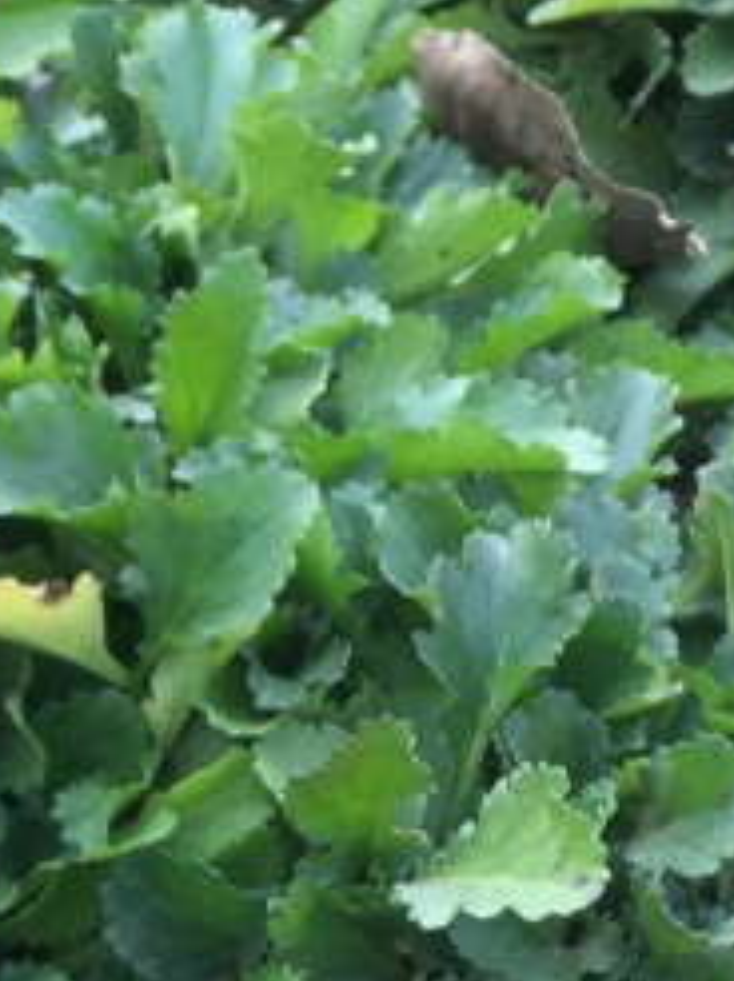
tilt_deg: -45.2
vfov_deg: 14.9
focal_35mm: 126
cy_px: 1294
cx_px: -243
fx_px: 3568
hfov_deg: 11.4
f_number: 2.2
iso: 32
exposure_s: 1/380
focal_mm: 4.15
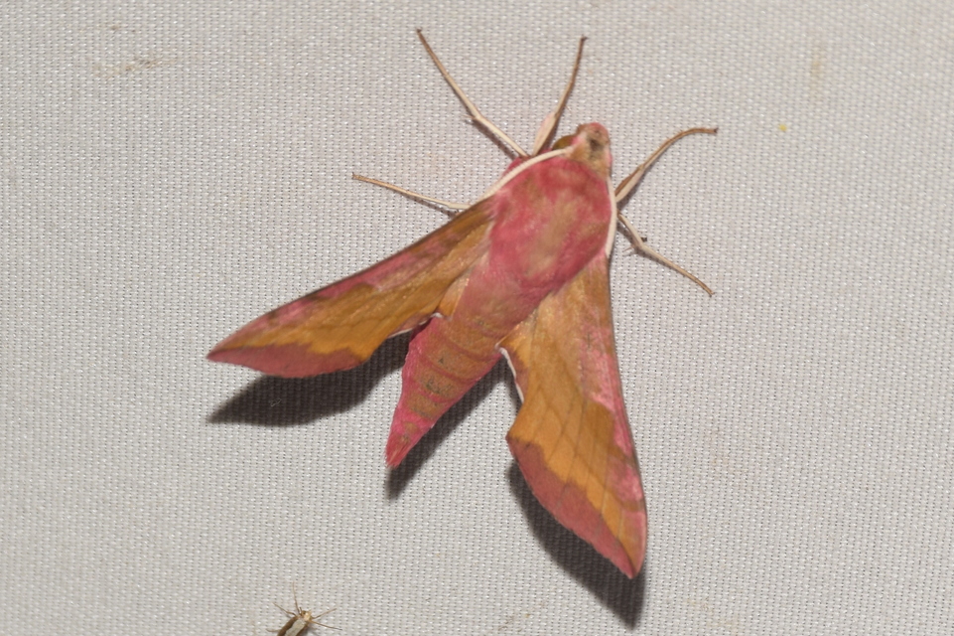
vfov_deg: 6.5
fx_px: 5563
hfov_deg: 9.8
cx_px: 477
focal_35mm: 210
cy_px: 318
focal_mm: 140
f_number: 13
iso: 100
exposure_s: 1/60
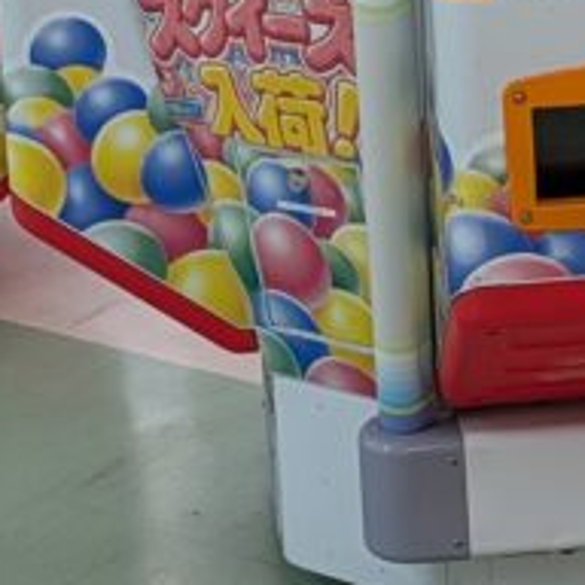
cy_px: -161
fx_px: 2715
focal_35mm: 142
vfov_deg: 12.0
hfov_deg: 12.3
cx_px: 335
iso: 26
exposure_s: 1/120
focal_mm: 6.9
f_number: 1.68
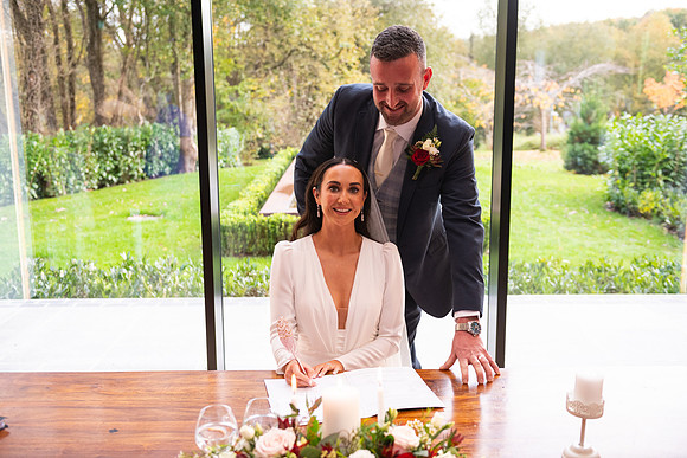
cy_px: 229
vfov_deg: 33.4
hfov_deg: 48.4
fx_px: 763
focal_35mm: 40
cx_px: 344
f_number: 3.5
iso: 640
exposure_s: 1/160
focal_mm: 40
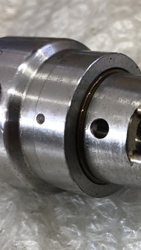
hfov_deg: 19.6
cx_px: 137
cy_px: 157
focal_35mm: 60
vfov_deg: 34.7
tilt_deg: -45.5
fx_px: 398
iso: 25
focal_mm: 3.99
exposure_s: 1/30
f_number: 1.8
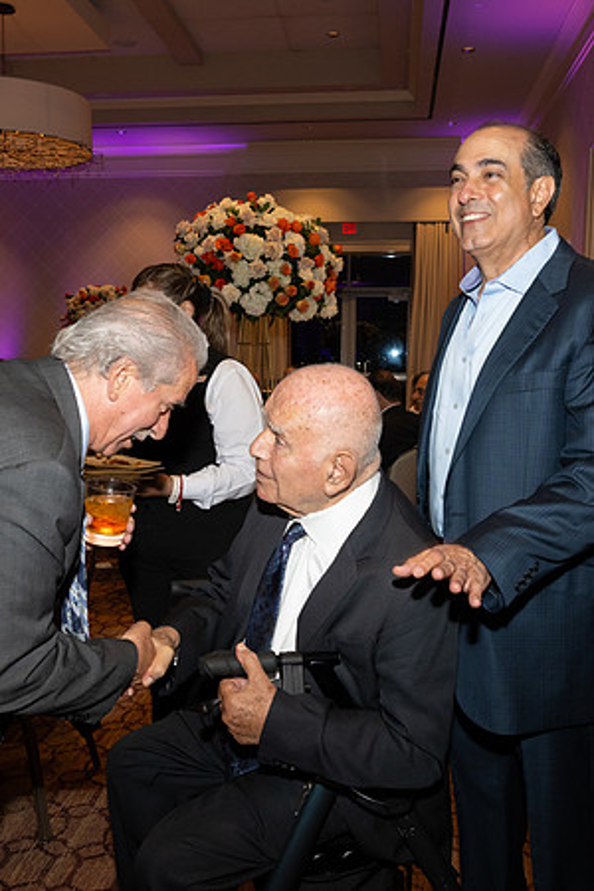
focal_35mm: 36
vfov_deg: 53.1
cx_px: 285
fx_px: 891
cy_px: 446
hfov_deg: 36.9
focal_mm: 24
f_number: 5.6
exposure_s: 1/100
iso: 800
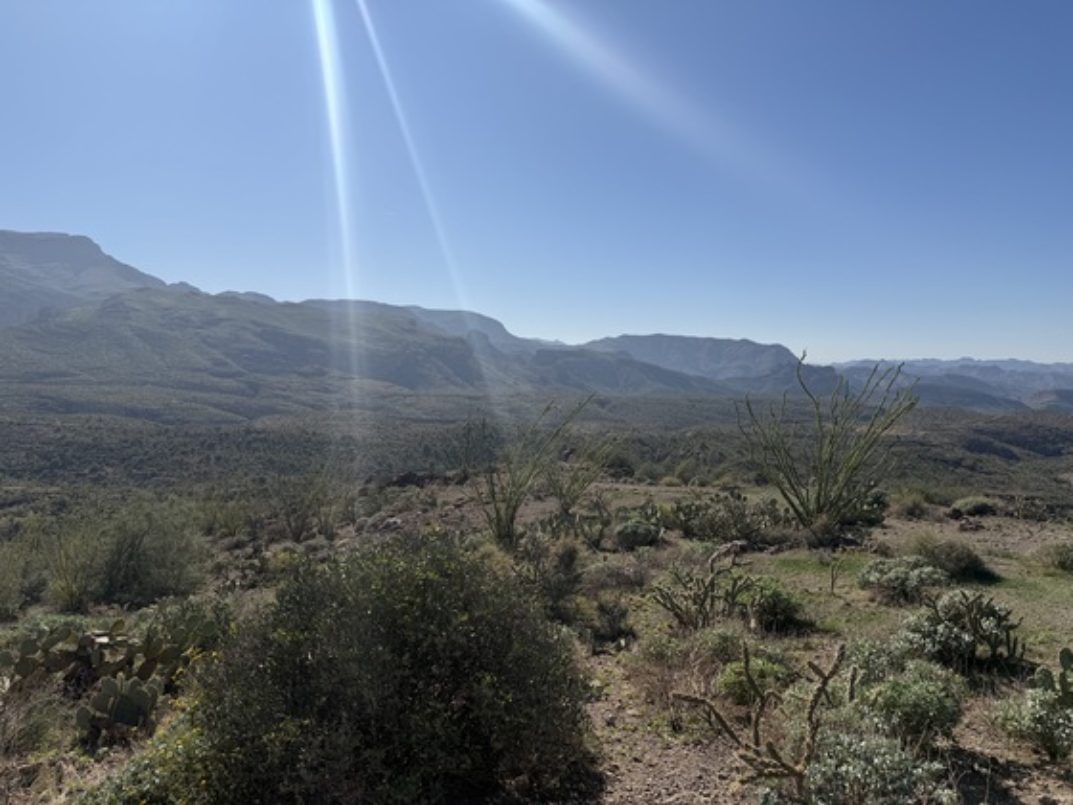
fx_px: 744
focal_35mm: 24
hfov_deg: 71.6
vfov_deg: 56.8
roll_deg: -0.6
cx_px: 536
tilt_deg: -4.5
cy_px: 402
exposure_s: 1/10309
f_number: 1.78
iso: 80
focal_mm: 6.76
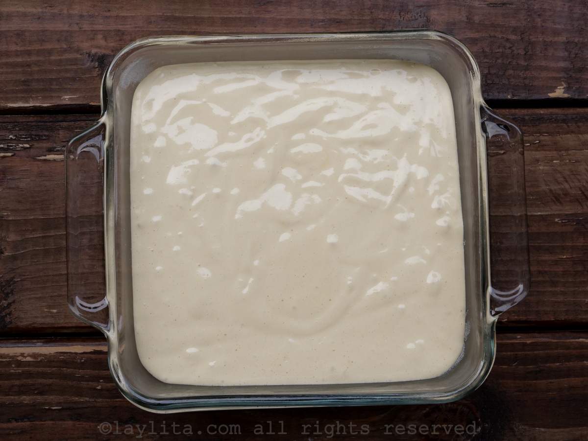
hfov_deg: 33.2
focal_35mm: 58
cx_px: 294
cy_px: 220
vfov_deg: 25.2
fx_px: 986
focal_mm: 29
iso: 500
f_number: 11
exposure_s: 1/60
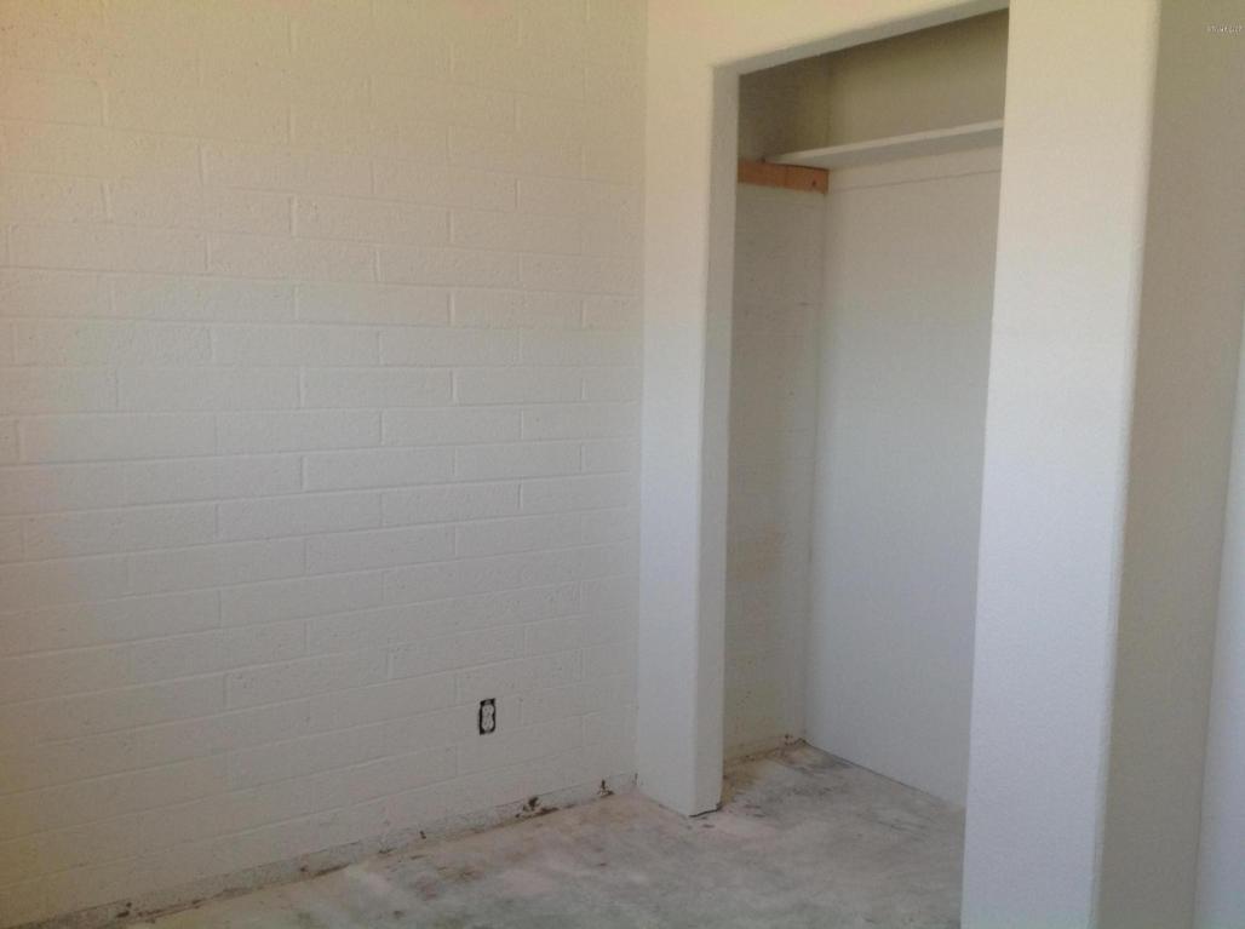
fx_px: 1256
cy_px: 464
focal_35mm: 35
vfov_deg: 40.6
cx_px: 622
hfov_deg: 52.7
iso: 50
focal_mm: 4.28
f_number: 2.4
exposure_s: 1/60
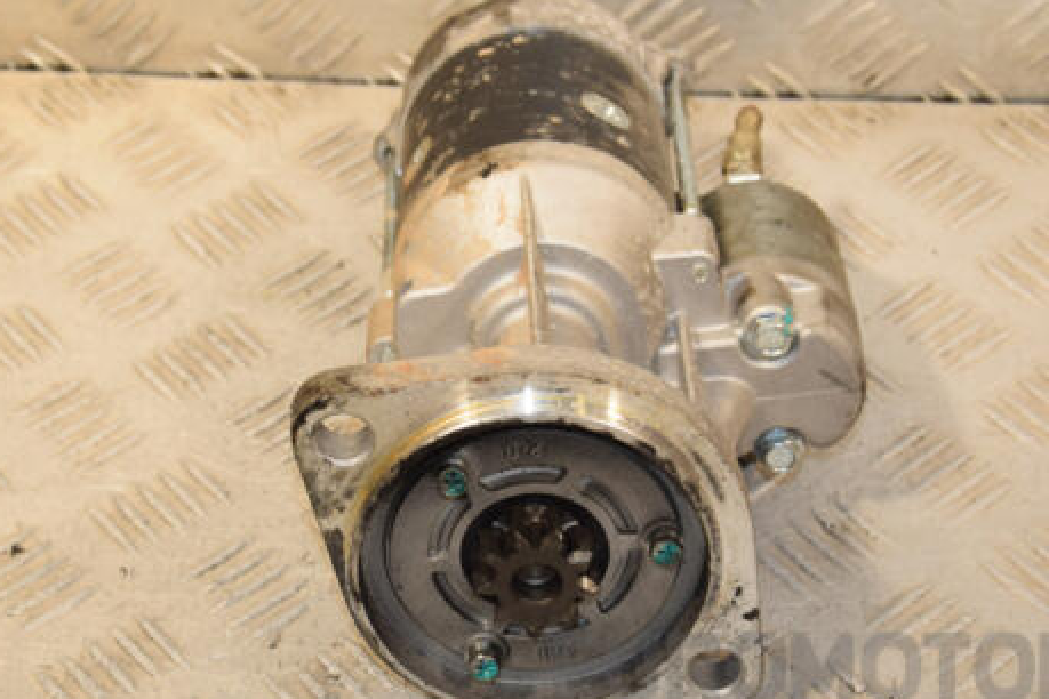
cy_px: 363
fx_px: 2855
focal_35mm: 98
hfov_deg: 20.8
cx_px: 510
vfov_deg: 14.0
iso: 800
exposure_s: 1/200
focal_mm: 50
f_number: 6.3
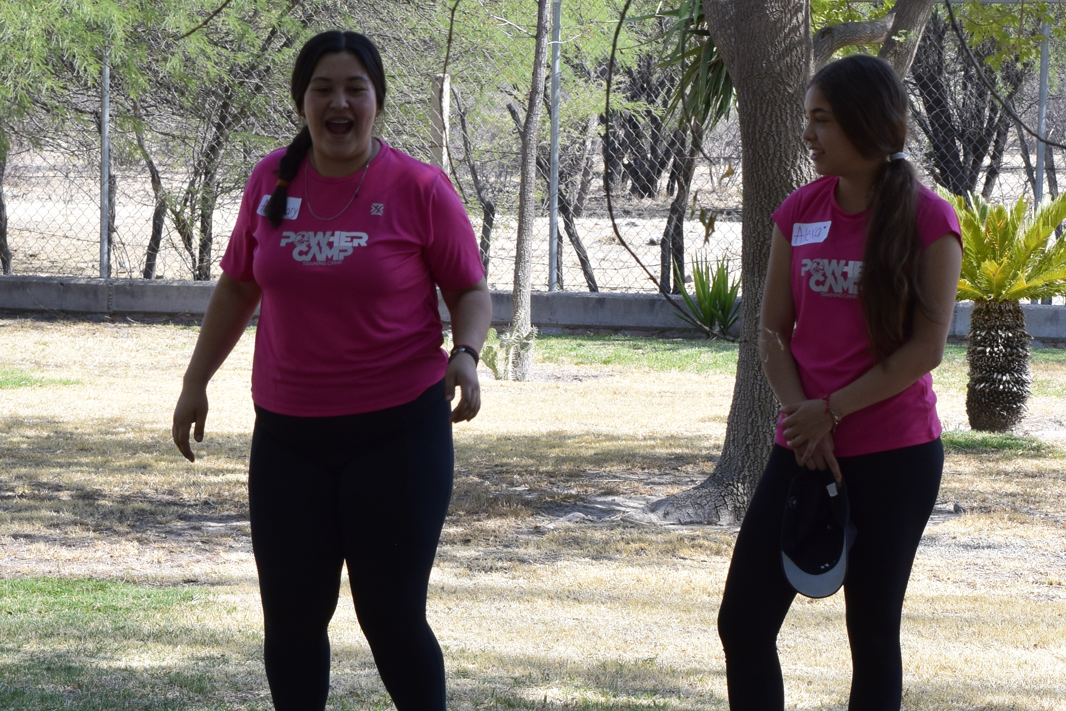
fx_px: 5392
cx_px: 825
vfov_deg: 7.5
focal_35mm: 182
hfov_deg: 11.3
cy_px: 279
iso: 400
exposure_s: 1/250
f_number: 10
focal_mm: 55
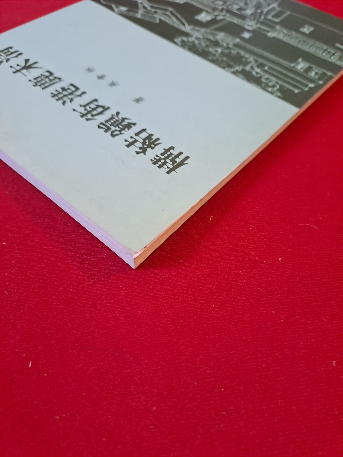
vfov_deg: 69.4
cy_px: 228
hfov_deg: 54.9
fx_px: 330
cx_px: 172
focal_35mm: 25
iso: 320
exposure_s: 1/50
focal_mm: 4.65
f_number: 1.8
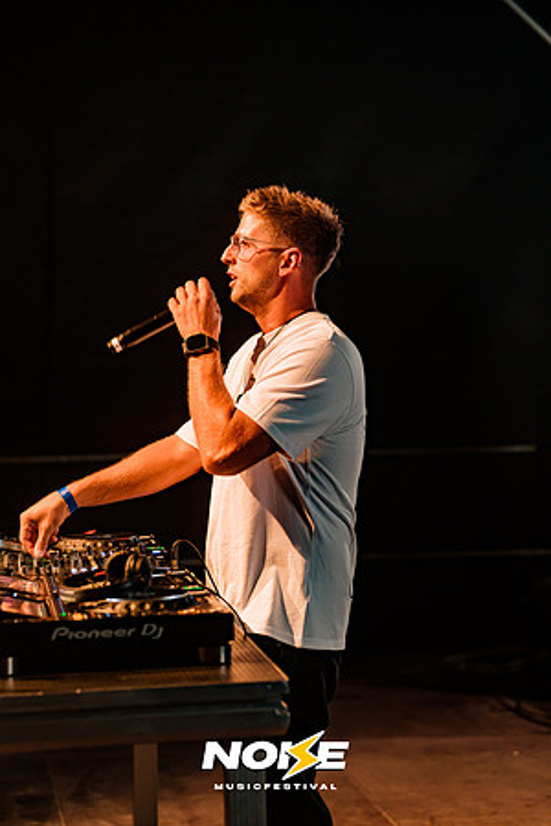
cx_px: 276
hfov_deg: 16.9
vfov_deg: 25.1
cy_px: 413
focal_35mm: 81
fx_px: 1859
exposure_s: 1/160
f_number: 2.8
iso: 1000
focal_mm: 81
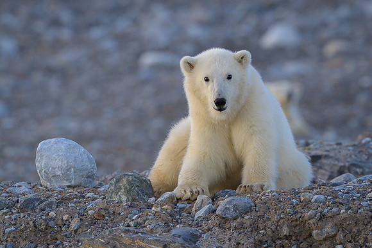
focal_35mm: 561
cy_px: 123
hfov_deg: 3.7
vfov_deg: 2.4
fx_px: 5798
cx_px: 209
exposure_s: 1/1600
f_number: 6.3
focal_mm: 500
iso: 2500
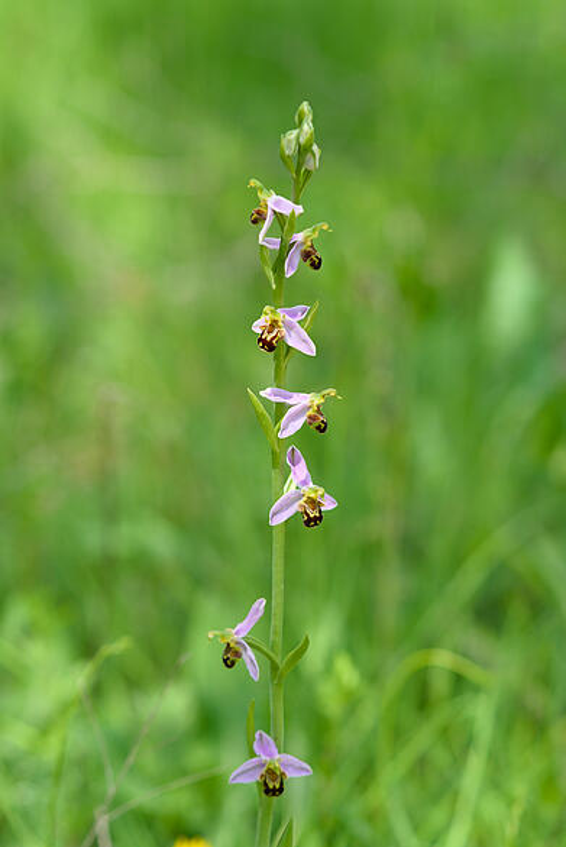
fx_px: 3178
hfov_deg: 10.2
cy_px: 424
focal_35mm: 135
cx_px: 283
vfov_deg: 15.2
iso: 100
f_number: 4
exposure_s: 1/160
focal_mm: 90
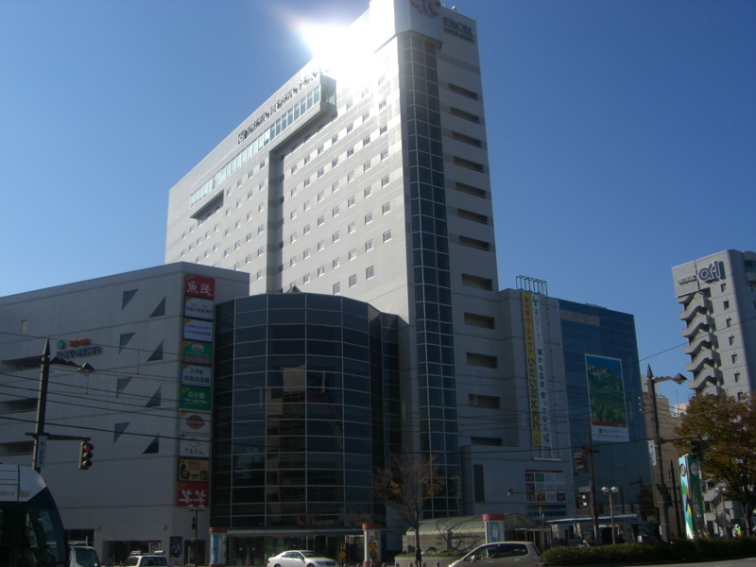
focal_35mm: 38
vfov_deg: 37.7
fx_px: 830
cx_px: 378
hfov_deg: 49.0
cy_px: 284
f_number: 4.3
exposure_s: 1/1000
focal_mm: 6.2
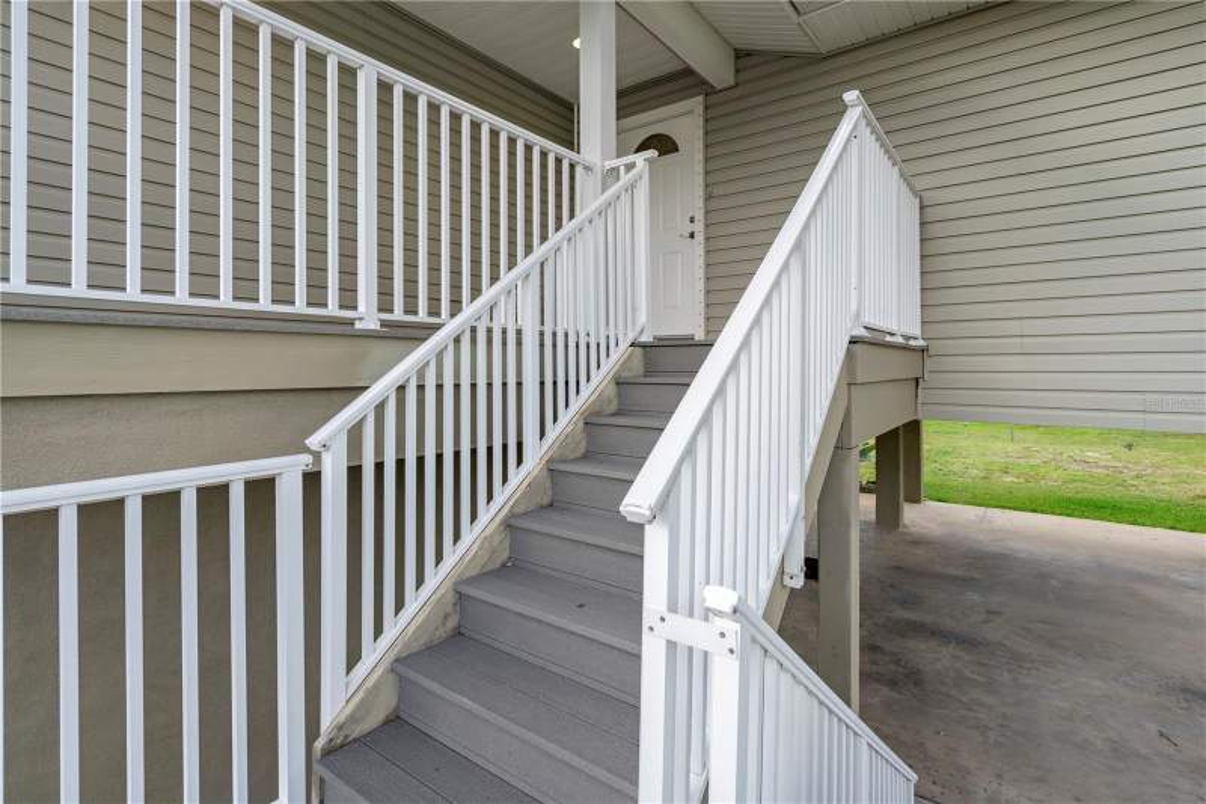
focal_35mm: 17
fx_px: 569
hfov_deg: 93.3
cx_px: 603
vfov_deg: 70.4
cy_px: 402
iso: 320
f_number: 9
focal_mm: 17
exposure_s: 1/100
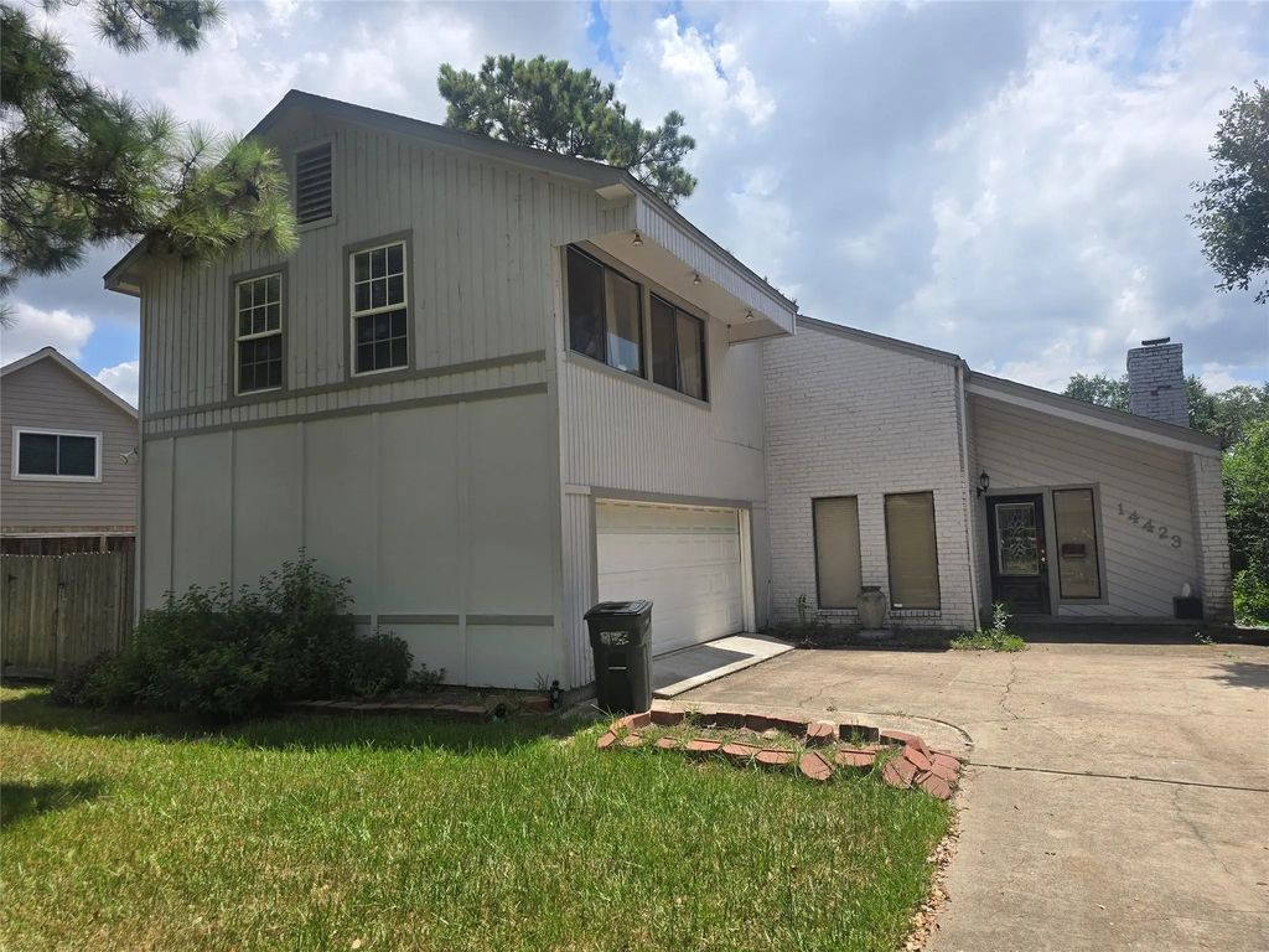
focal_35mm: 23
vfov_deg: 58.9
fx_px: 843
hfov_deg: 73.9
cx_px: 634
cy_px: 476
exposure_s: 1/939
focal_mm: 6.3
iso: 12
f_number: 1.7
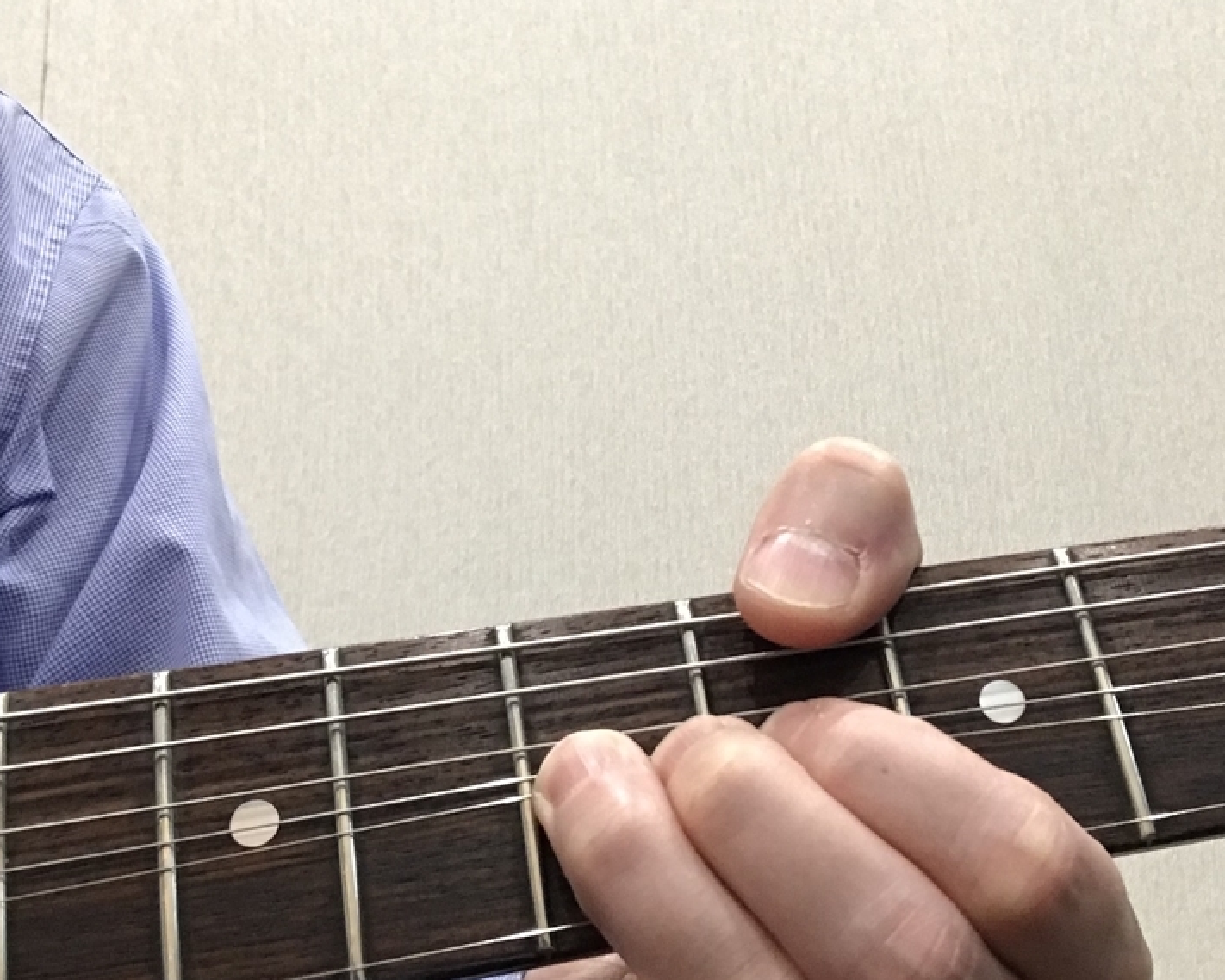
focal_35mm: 45
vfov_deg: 33.4
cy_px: 569
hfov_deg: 41.0
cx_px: 712
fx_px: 1632
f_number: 2.2
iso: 125
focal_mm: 2.87
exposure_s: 1/30
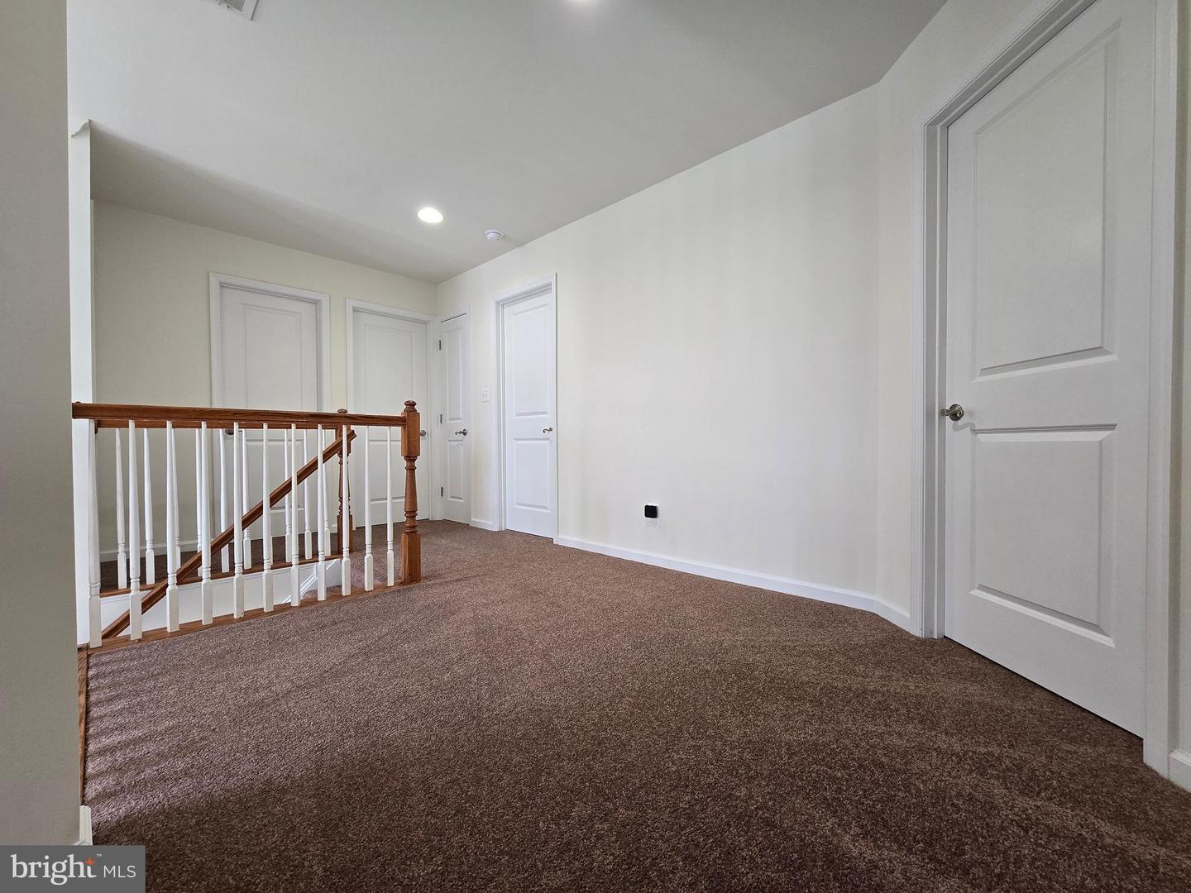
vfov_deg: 89.9
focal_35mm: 13
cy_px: 446
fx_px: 447
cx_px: 596
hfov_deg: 106.2
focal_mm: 2.2
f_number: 2.2
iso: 80
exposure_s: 1/60
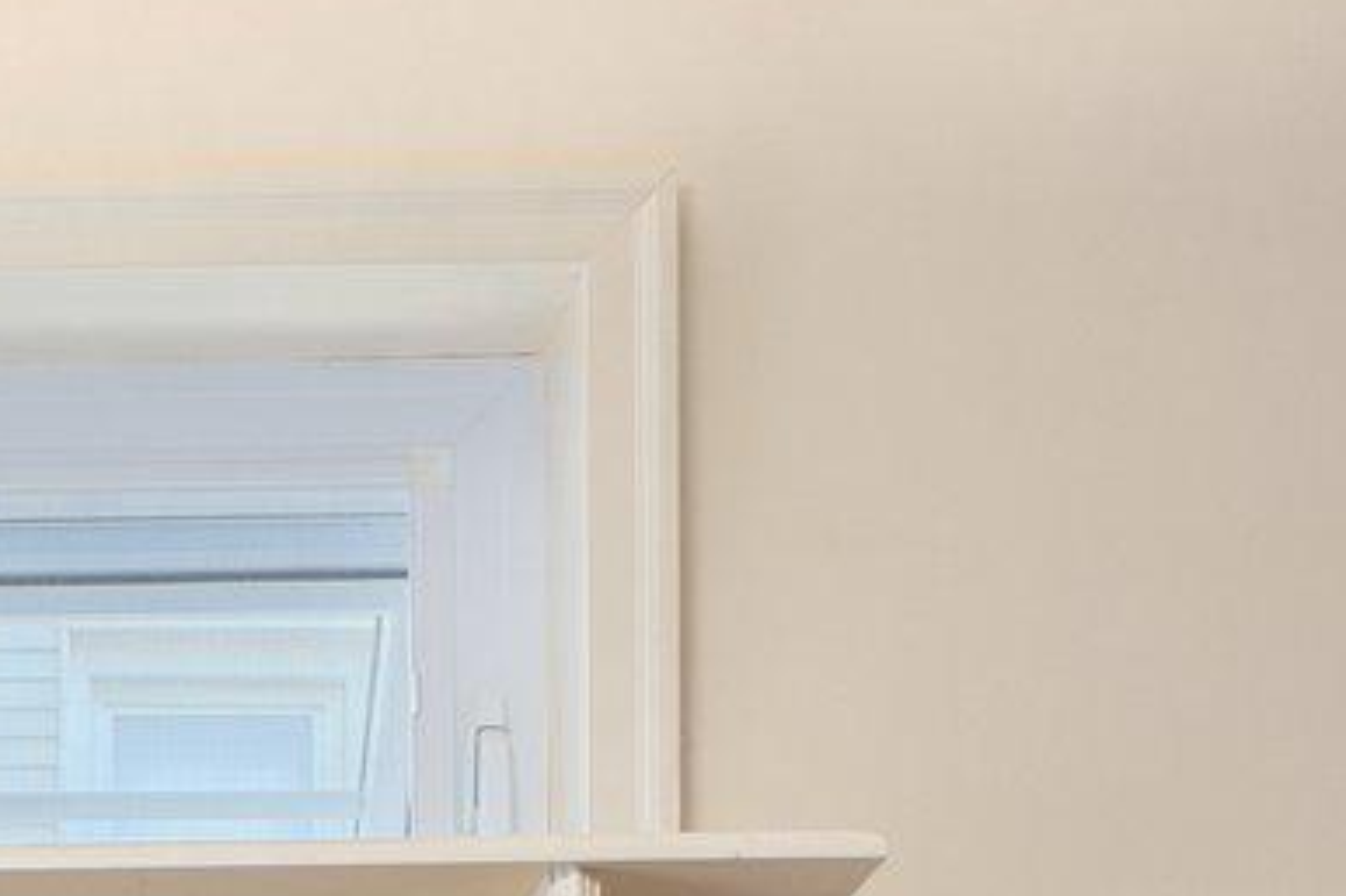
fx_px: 3177
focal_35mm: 85
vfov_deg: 12.7
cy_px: 2111
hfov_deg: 21.9
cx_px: -324
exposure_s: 1/25
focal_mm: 16
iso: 320
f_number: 7.1
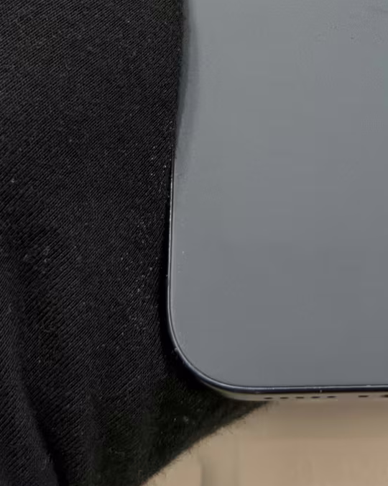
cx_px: 378
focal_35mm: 111
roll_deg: -0.9
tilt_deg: +4.0
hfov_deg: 13.7
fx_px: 1593
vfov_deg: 16.8
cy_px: -25
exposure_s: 1/50
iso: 80
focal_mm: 6.76
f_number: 1.78
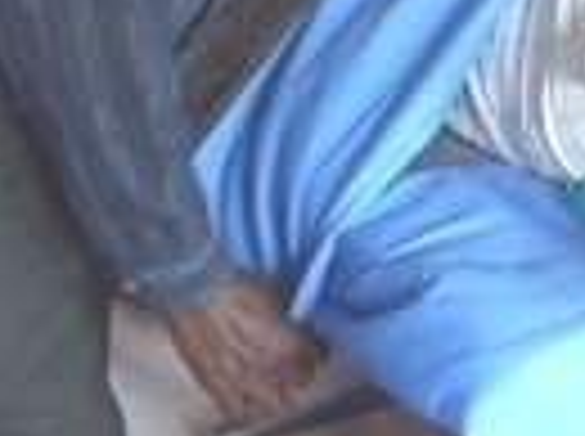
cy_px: -301
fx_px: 2210
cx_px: 855
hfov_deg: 14.2
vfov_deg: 10.7
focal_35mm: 131
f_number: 2.8
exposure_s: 1/20
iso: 200
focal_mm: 6.3
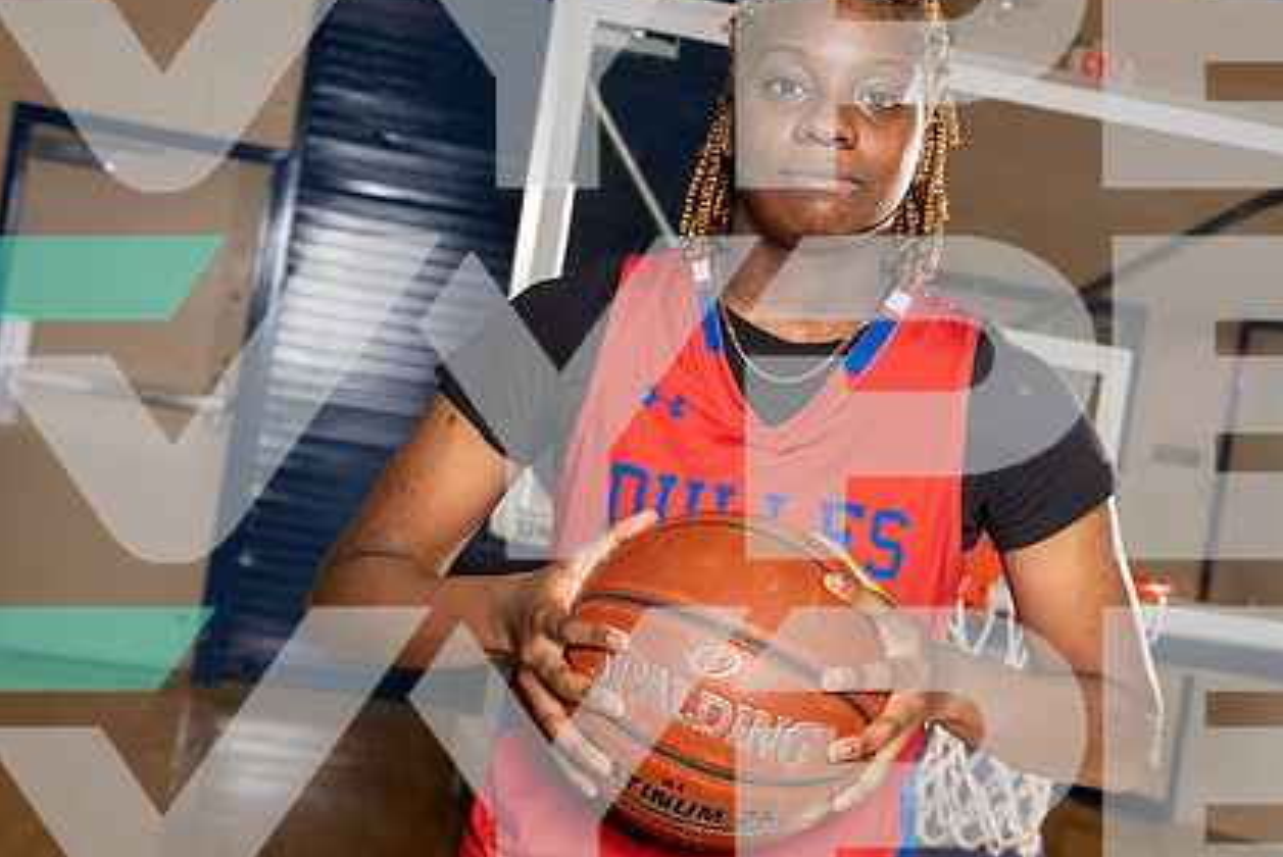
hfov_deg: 36.8
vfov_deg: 25.1
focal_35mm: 54
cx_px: 686
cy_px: 399
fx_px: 1926
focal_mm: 39
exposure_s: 1/250
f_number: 5.6
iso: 400
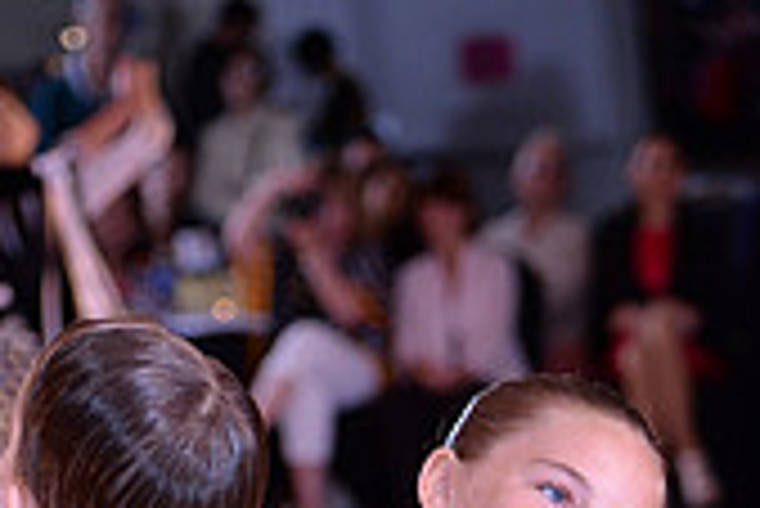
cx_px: 281
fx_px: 7585
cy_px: 1160
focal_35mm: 359
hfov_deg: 5.7
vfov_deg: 3.8
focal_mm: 105
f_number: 4.5
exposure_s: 1/250
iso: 1250
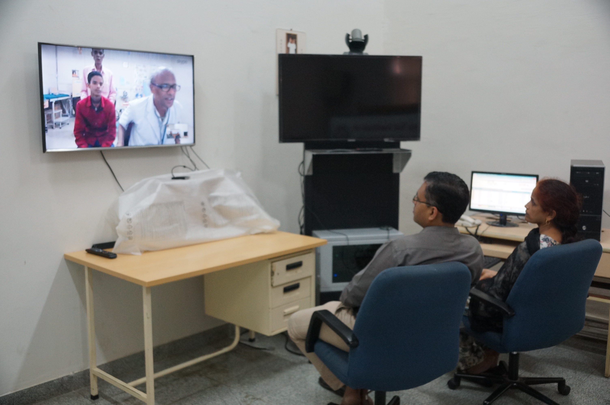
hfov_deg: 53.2
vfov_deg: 36.8
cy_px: 202
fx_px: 609
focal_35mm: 36
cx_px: 305
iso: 640
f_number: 4
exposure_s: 1/60
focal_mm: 24
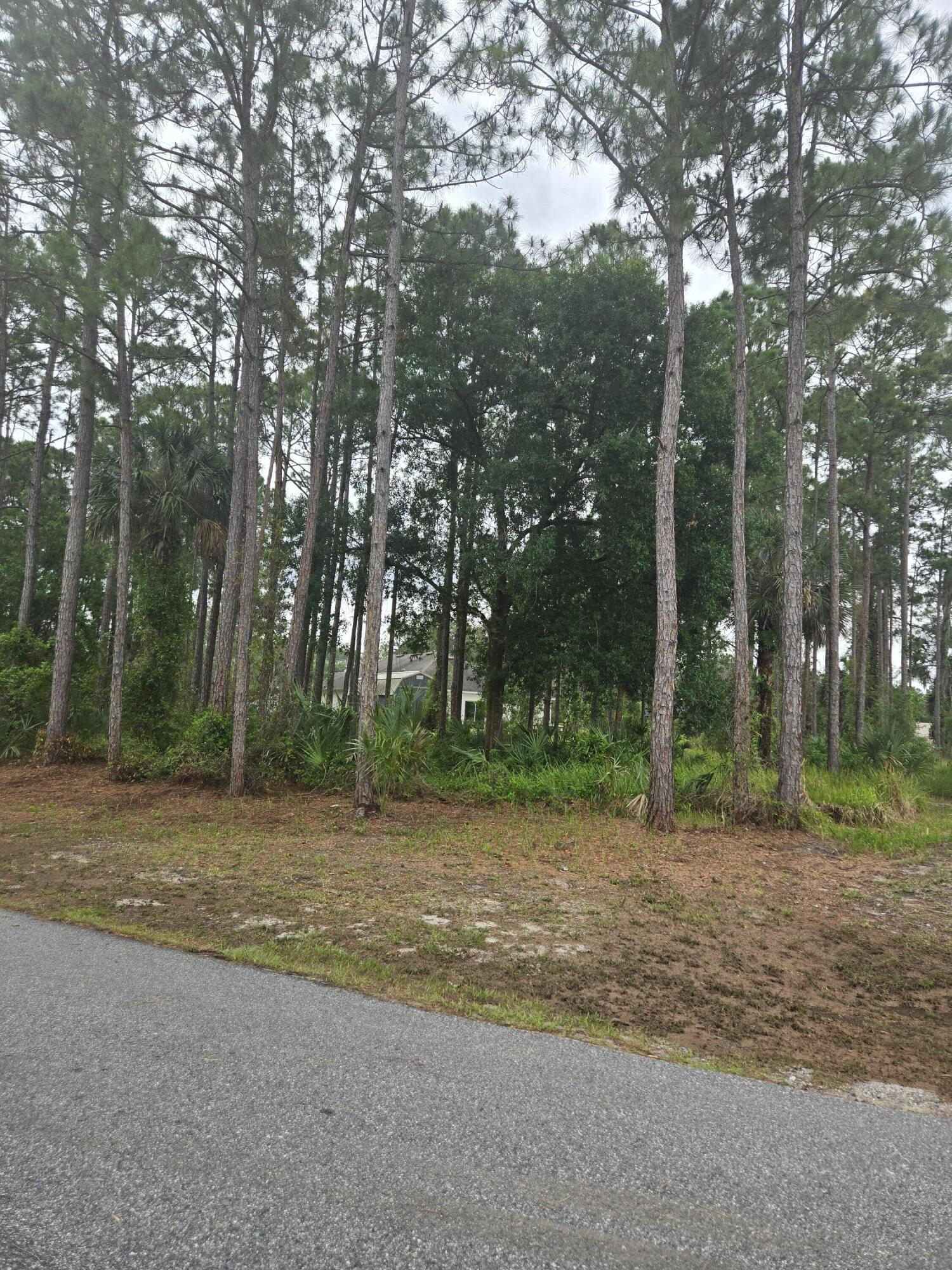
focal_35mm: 23
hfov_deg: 58.9
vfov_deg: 73.9
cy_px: 635
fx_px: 843
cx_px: 476
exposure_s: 1/2921
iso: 64
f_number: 1.8
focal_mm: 5.4
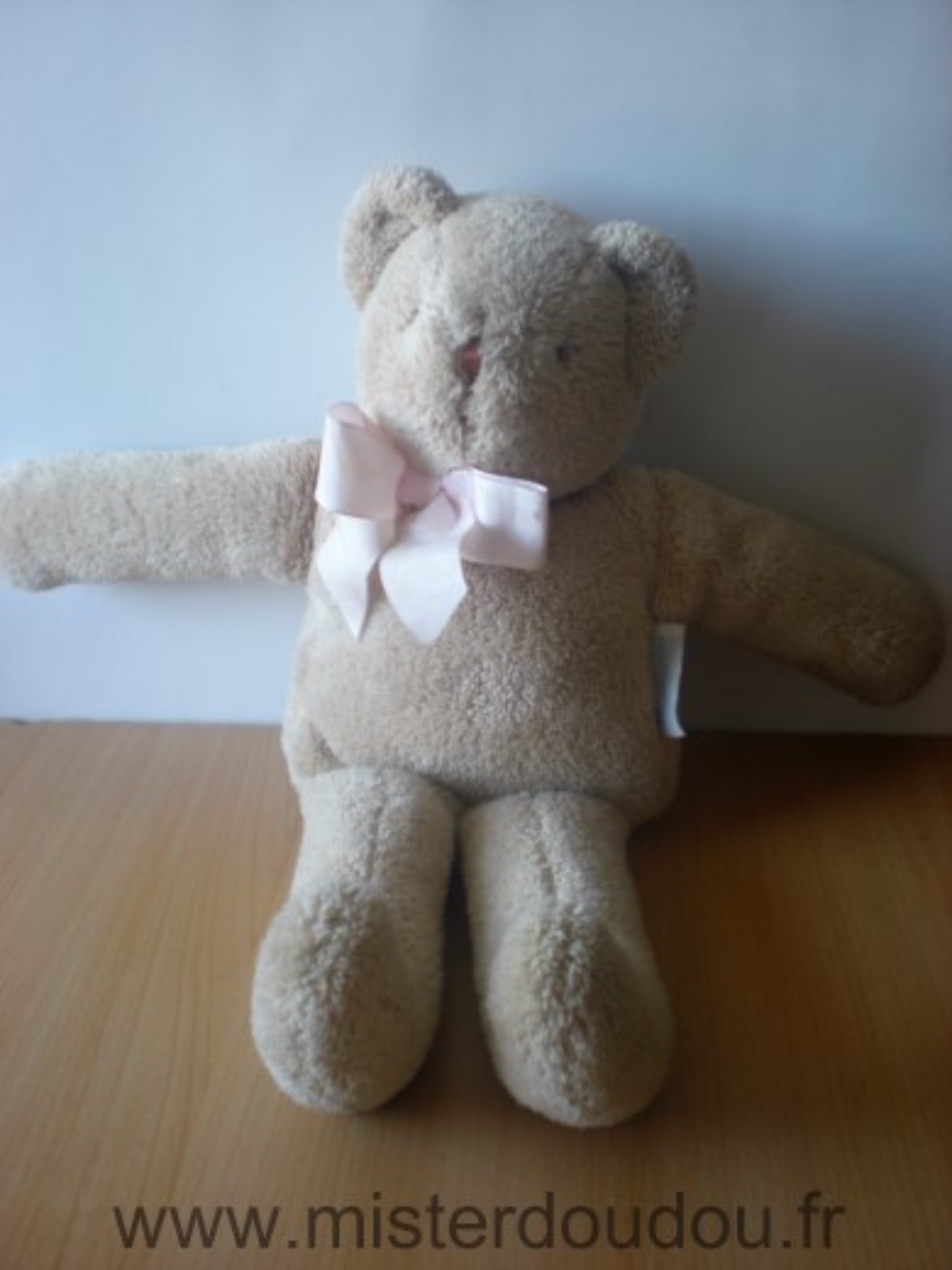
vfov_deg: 49.0
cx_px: 476
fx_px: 1393
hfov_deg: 37.7
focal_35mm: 38
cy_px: 635
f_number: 3.1
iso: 64
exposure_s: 1/17.2
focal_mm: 6.3
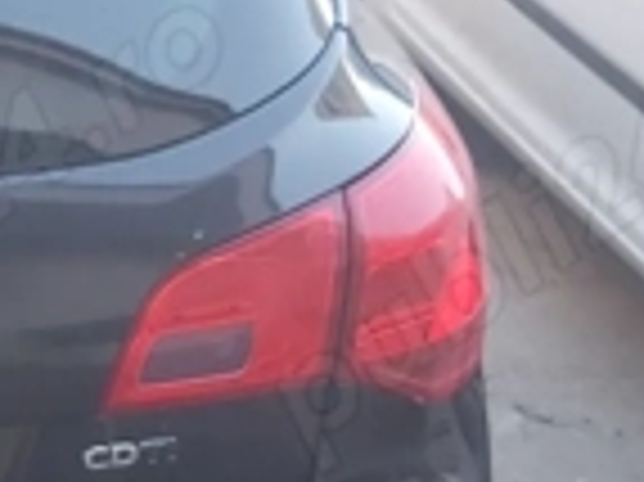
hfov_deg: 16.2
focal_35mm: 109
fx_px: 2026
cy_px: 270
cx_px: -387
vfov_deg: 13.6
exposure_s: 1/100
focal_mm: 3.92
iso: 64
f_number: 1.7
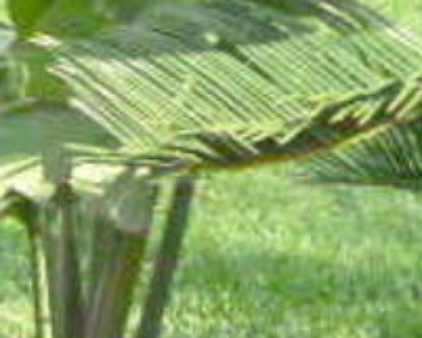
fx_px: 2424
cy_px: 544
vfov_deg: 7.8
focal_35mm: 194
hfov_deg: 9.5
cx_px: -319
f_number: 6.3
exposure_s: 1/1000
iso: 1600
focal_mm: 6.5
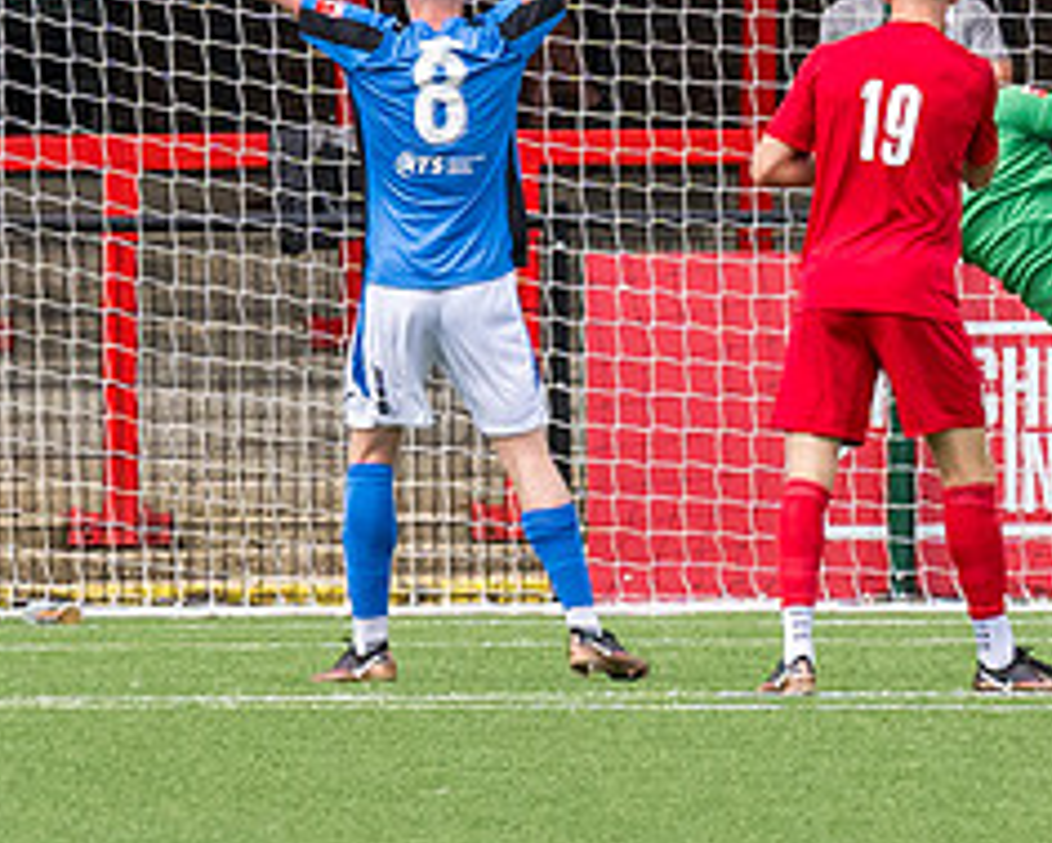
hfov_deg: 1.6
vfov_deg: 1.3
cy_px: 568
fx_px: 37876
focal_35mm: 1216
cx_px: 82
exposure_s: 1/2500
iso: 800
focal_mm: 170
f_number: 6.3
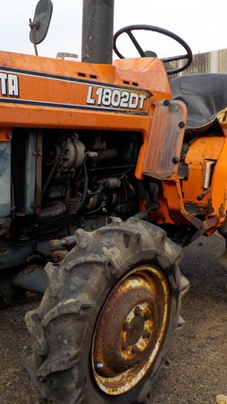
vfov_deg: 46.4
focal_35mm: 44
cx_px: 79
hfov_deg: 27.0
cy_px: 203
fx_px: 471
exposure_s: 1/640
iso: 125
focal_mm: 4.1
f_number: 3.3
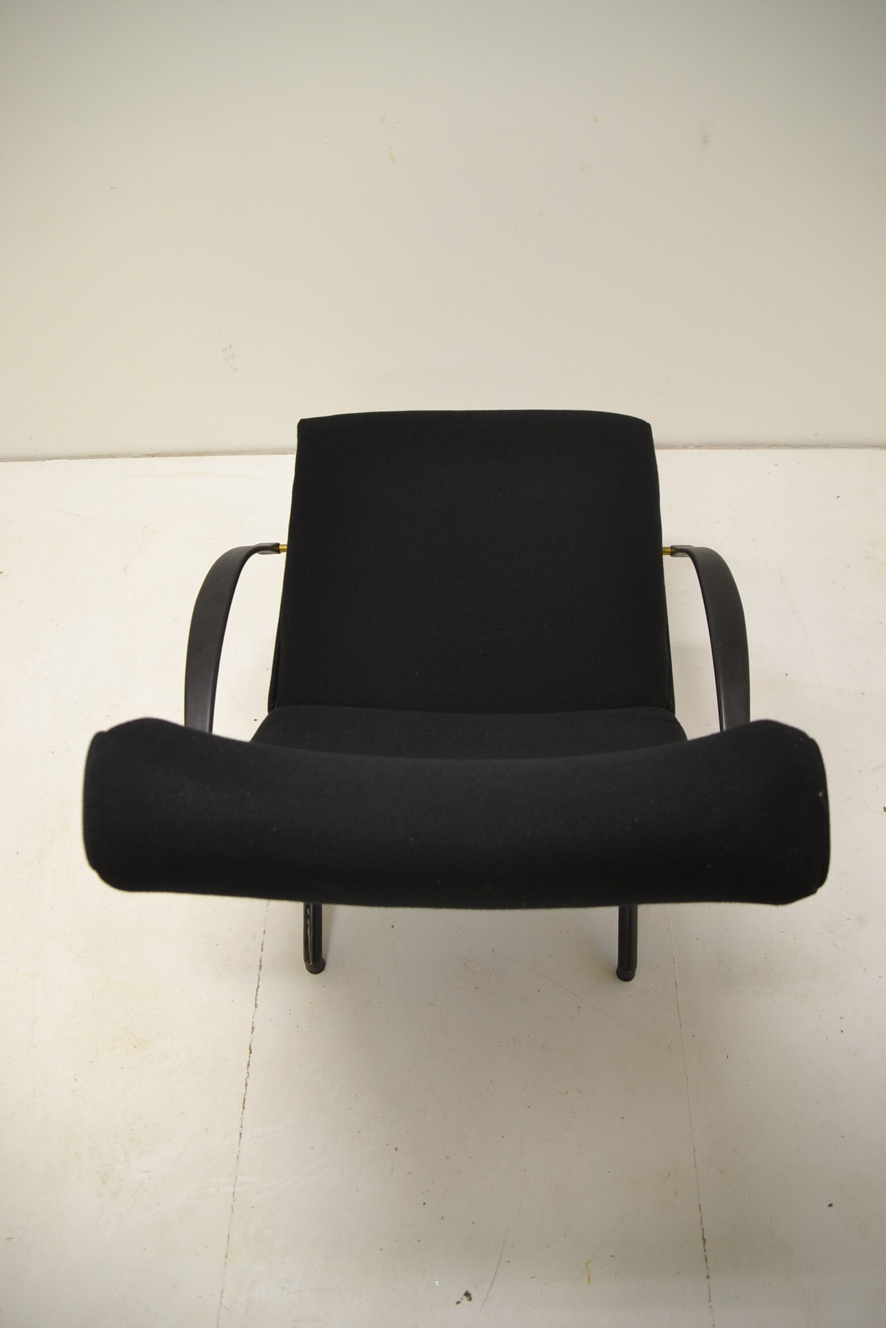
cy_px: 664
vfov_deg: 67.4
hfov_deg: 47.9
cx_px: 443
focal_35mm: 27
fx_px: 997
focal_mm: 18
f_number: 3.5
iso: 400
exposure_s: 1/30
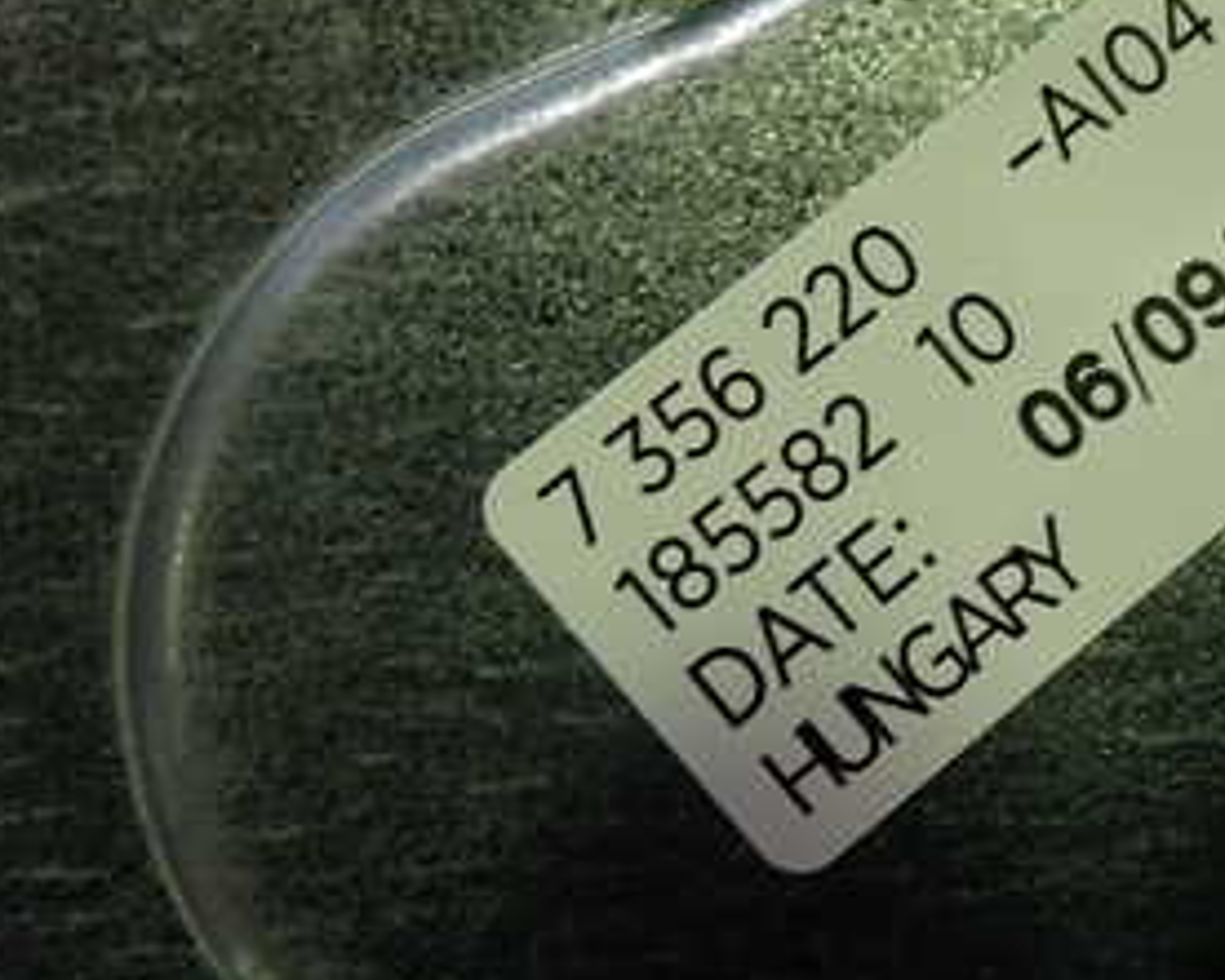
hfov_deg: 34.1
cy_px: 510
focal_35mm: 53
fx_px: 1922
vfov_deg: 28.6
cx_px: 1016
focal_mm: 4.5
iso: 100
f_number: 2.8
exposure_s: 1/60
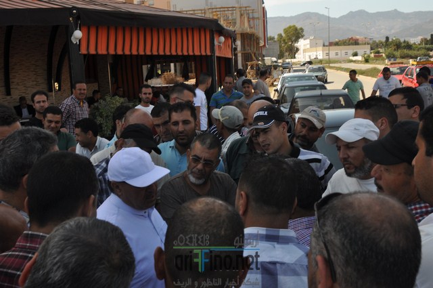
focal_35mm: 42
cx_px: 216
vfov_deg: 31.8
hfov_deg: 46.5
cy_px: 144
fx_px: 505
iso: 200
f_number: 8
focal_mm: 28
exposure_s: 1/250
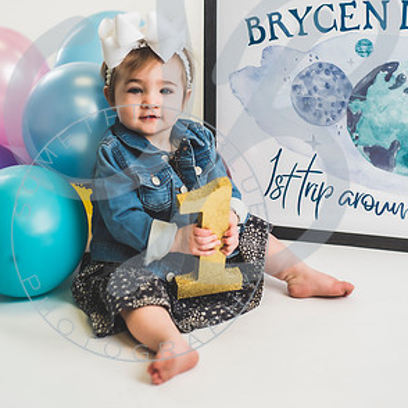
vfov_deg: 26.3
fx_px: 867
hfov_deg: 26.5
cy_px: 128
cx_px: 203
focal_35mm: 65
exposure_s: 1/160
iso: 200
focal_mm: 50
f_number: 2.8
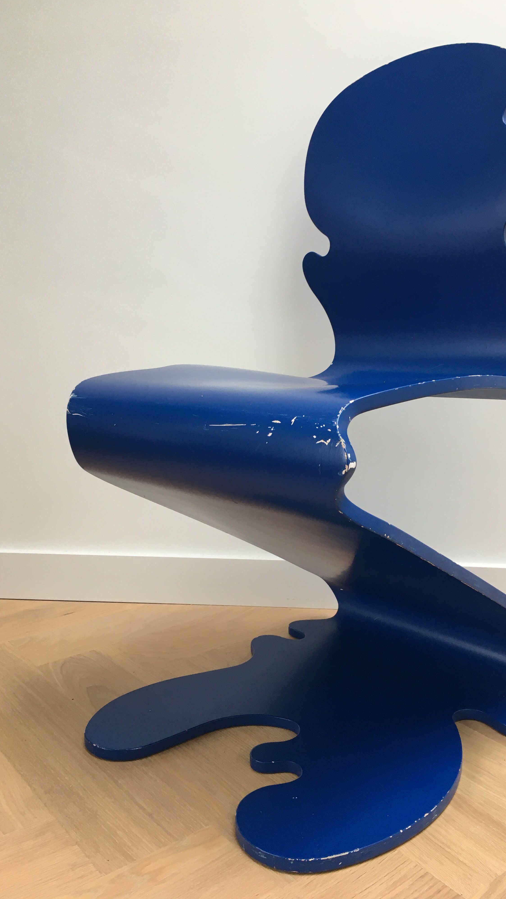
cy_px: 448
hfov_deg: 36.5
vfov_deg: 61.0
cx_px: 316
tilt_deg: -11.0
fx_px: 763
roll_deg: -1.4
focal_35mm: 32
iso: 25
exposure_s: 1/33
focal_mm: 4.15
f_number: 2.2
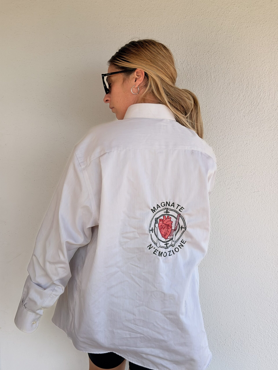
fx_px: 514
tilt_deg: -8.1
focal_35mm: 48
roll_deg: +0.8
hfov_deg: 30.3
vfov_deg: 39.7
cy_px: 185
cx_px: 139
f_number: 1.78
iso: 64
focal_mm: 6.76
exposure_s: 1/1429
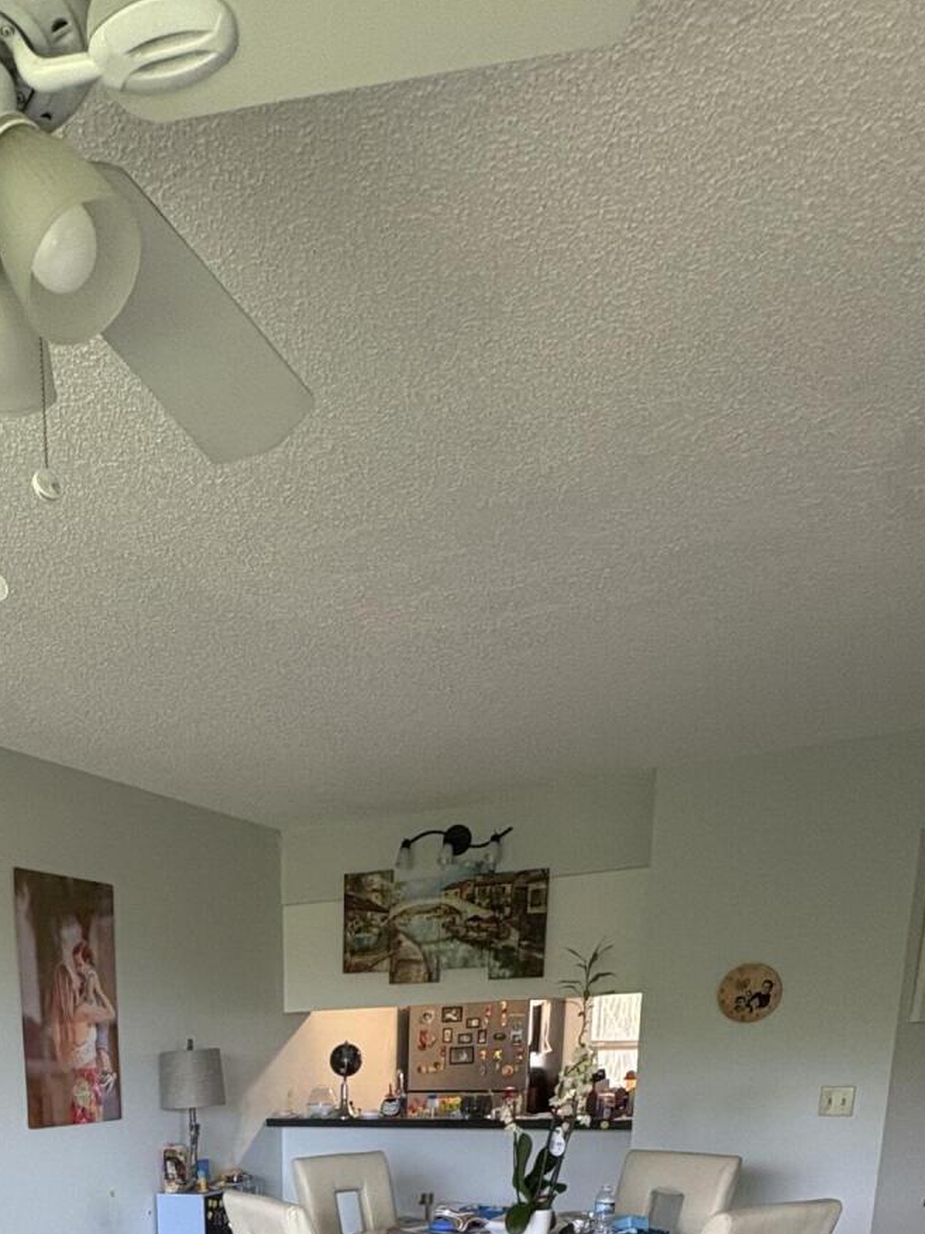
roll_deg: +1.5
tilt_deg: -15.0
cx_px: 172
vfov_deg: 44.2
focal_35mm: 32
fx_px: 1140
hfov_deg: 42.0
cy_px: 1344
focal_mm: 2.22
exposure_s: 1/120
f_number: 2.2
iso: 250
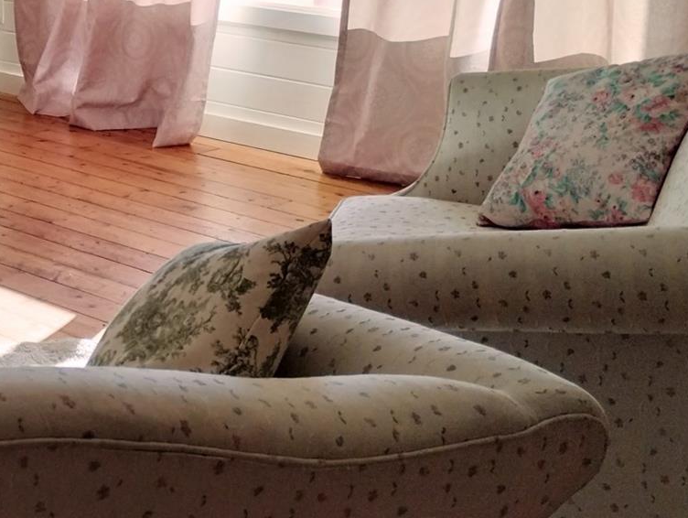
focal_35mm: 76
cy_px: 137
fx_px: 1512
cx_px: -81
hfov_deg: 23.9
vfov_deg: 19.3
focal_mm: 4.27
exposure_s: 1/120
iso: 184
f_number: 1.8
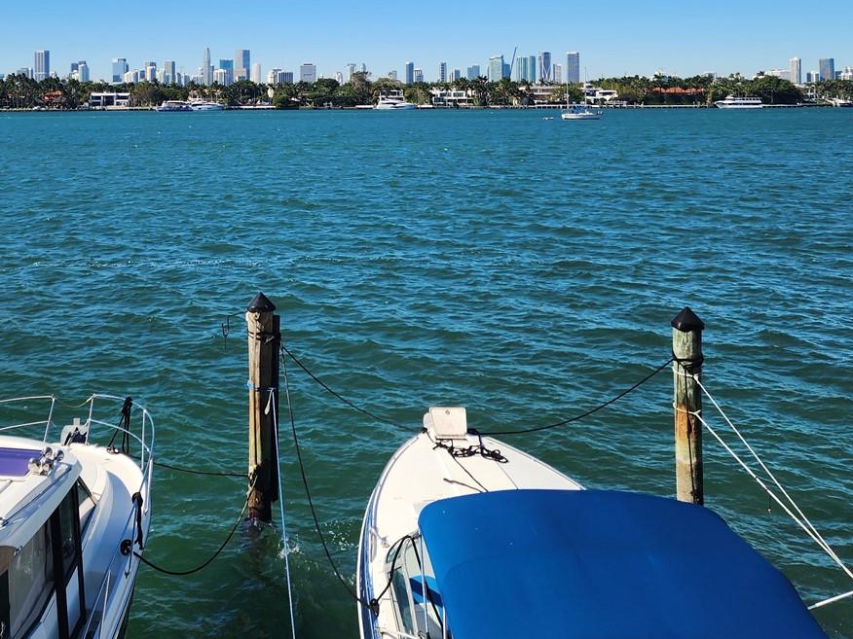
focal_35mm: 42
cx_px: 249
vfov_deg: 32.9
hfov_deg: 43.8
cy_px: 89
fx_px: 1035
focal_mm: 6.4
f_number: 1.8
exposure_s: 1/1283
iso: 12
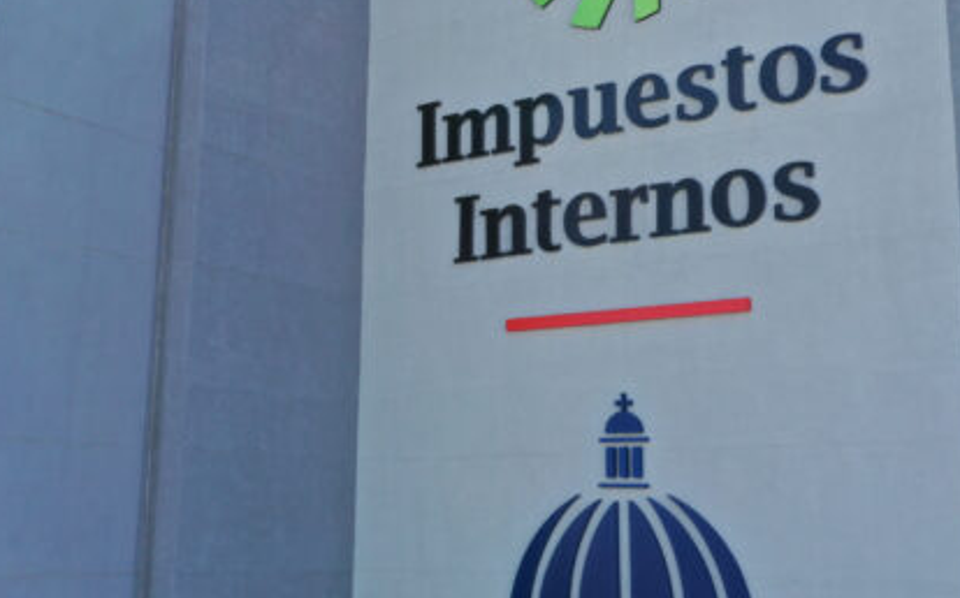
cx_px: 489
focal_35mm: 53
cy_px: 190
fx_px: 1386
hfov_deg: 38.2
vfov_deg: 24.2
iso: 100
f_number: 9
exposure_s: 1/80
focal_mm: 10.26
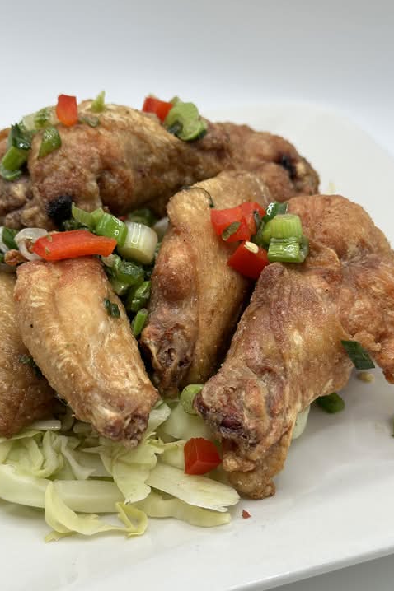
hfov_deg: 26.5
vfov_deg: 38.9
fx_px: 838
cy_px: 300
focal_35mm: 51
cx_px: 193
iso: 64
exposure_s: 1/281
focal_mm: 6.86
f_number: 1.78
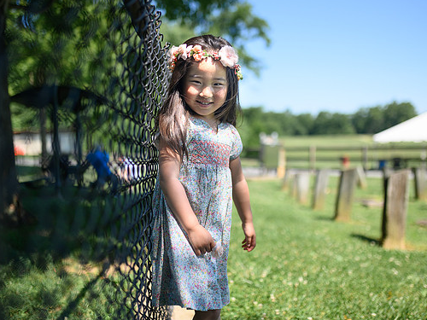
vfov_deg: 36.8
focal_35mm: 39
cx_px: 217
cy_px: 162
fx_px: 481
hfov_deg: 47.9
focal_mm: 35
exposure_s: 1/4000
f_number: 1.8
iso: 100
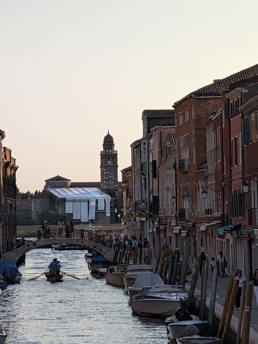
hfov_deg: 7.9
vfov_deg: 10.6
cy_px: 144
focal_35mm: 187
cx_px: 61
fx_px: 1857
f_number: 2.84
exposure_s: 1/644
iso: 30
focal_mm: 19.52
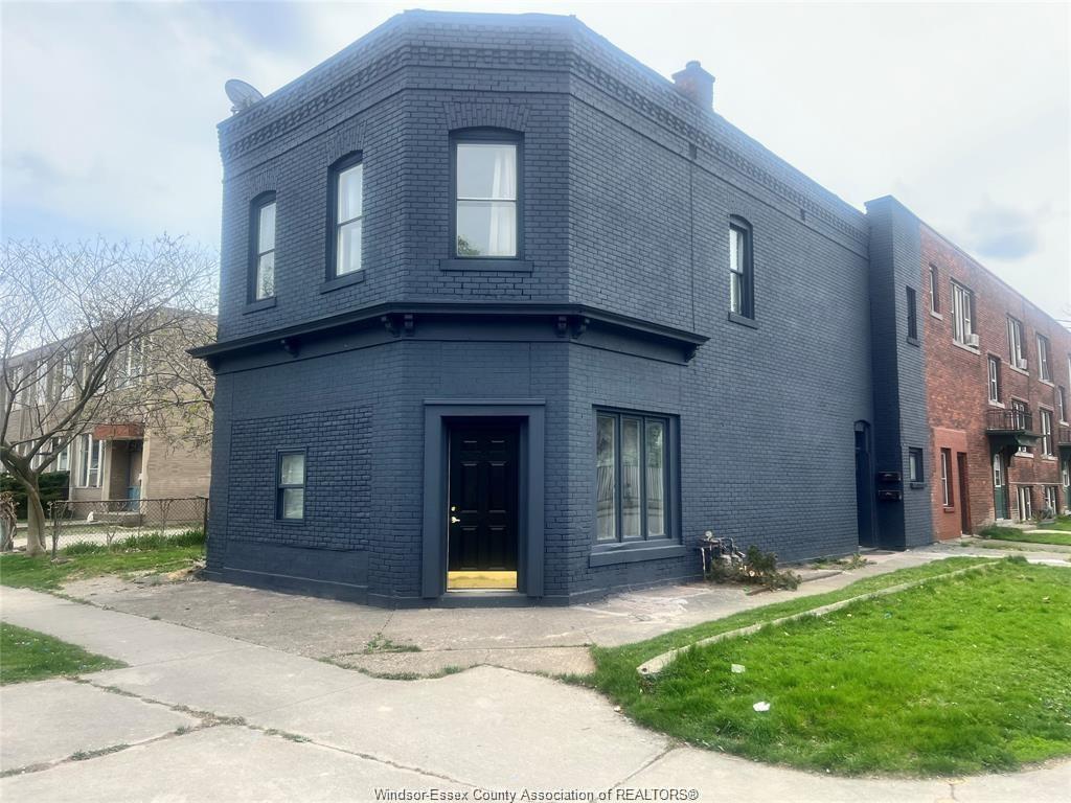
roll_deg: -0.1
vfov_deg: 53.1
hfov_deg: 67.3
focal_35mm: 26
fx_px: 804
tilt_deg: +4.1
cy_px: 402
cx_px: 536
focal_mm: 5.7
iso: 50
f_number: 1.5
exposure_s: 1/1698
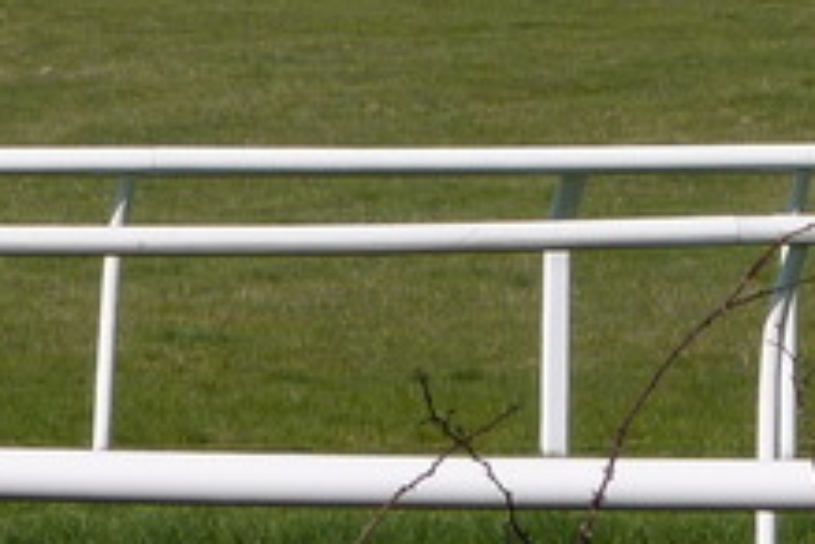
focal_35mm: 652
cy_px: -730
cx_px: 387
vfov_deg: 2.1
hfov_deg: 3.2
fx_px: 14759
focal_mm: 22.5
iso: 80
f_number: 5.6
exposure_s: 1/640
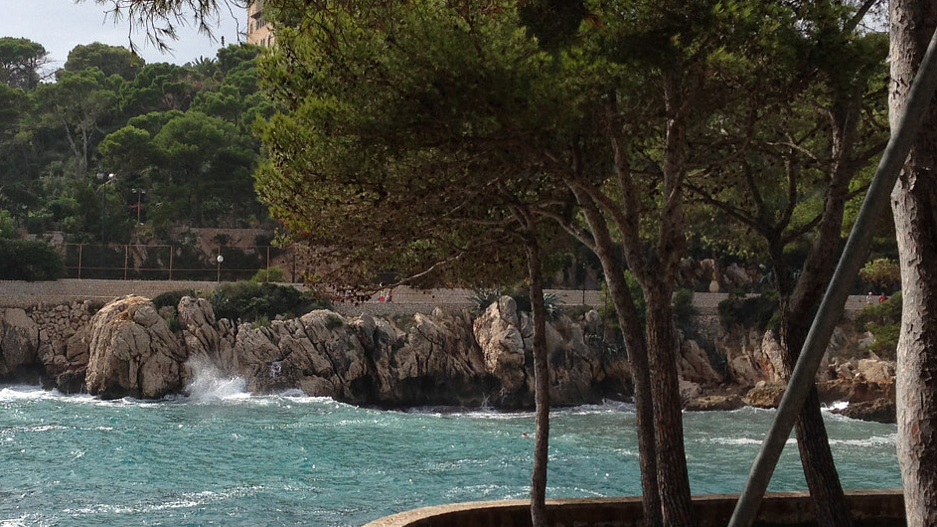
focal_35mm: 61
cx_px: 337
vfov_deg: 19.7
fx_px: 1515
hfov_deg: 34.1
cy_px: 289
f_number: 2.4
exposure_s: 1/1595
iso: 50
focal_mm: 4.12
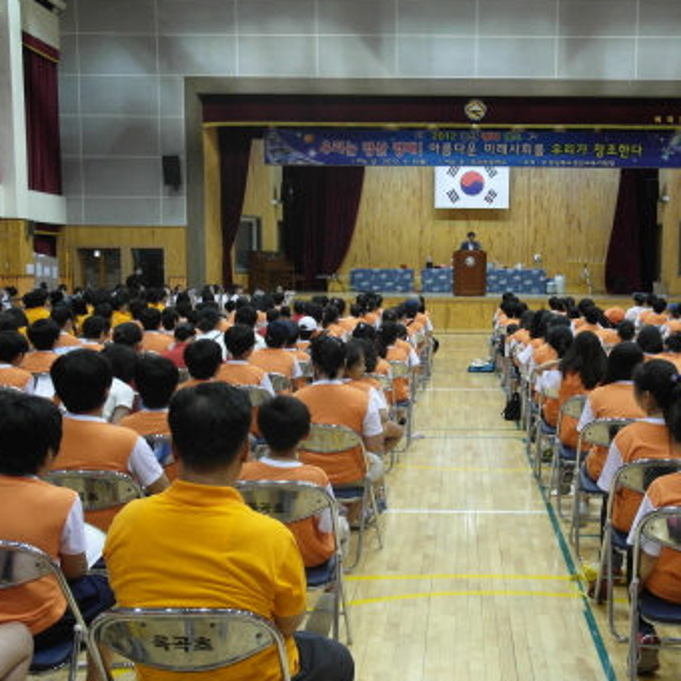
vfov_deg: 42.8
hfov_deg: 42.1
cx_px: 471
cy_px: 333
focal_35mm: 39
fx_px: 868
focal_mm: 6.5
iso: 200
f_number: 2.7
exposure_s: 1/30
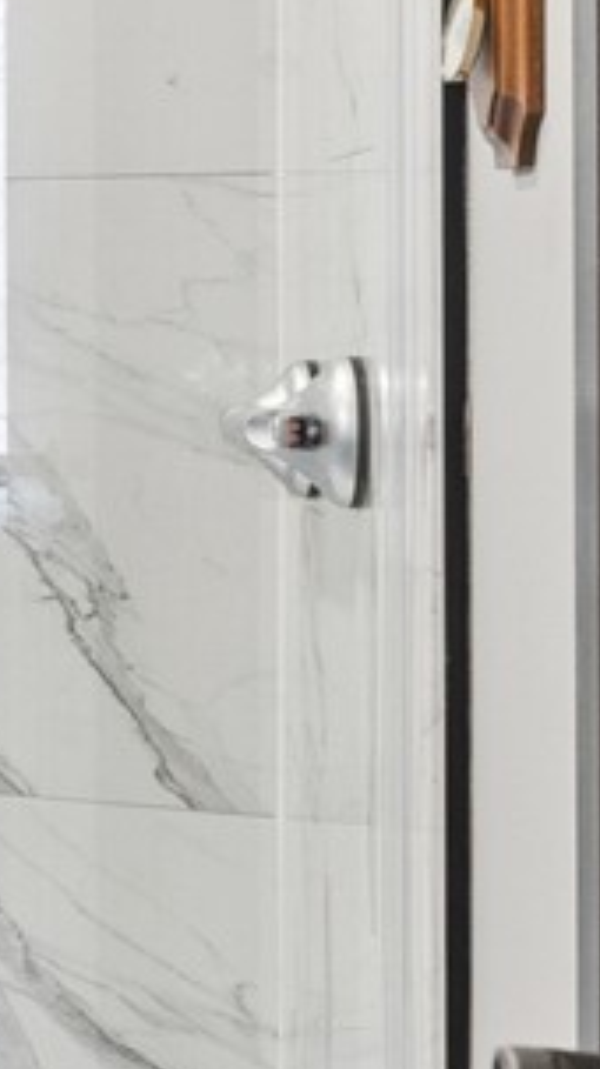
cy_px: 266
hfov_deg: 7.2
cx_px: -2084
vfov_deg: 22.5
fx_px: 2664
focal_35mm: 94
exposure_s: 1/8
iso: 400
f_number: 9
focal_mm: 16
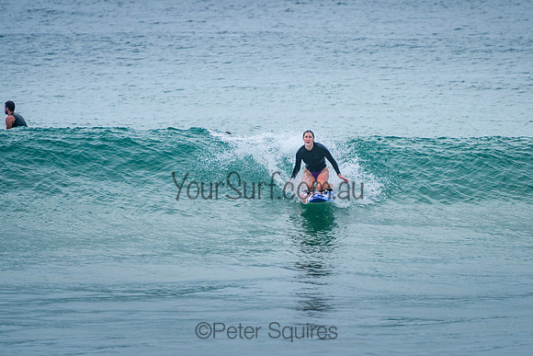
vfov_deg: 2.5
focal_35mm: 550
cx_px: 322
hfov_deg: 3.7
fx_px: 8150
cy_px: 175
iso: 250
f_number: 5.6
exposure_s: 1/2000
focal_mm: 400
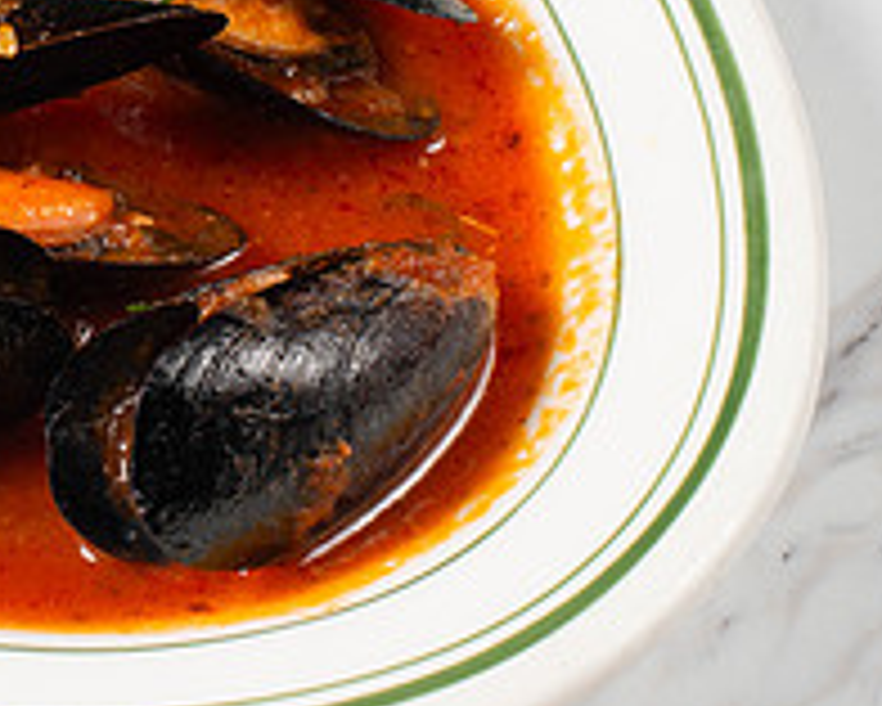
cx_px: -195
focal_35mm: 172
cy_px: 21
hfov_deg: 11.0
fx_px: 4492
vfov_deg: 8.9
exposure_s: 1/250
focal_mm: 50
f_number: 11
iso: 200
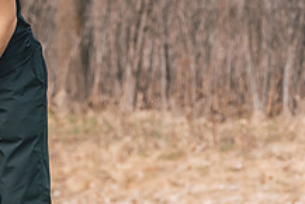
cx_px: -32
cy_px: 112
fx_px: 4892
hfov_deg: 3.6
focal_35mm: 577
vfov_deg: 2.4
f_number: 6.3
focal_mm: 186
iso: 640
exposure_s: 1/1250
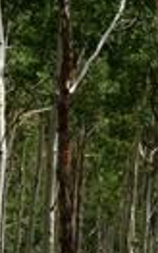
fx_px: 2154
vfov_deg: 6.6
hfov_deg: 4.2
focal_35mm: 313
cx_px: 66
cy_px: -137
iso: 100
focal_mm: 35
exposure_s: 1/250
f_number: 8
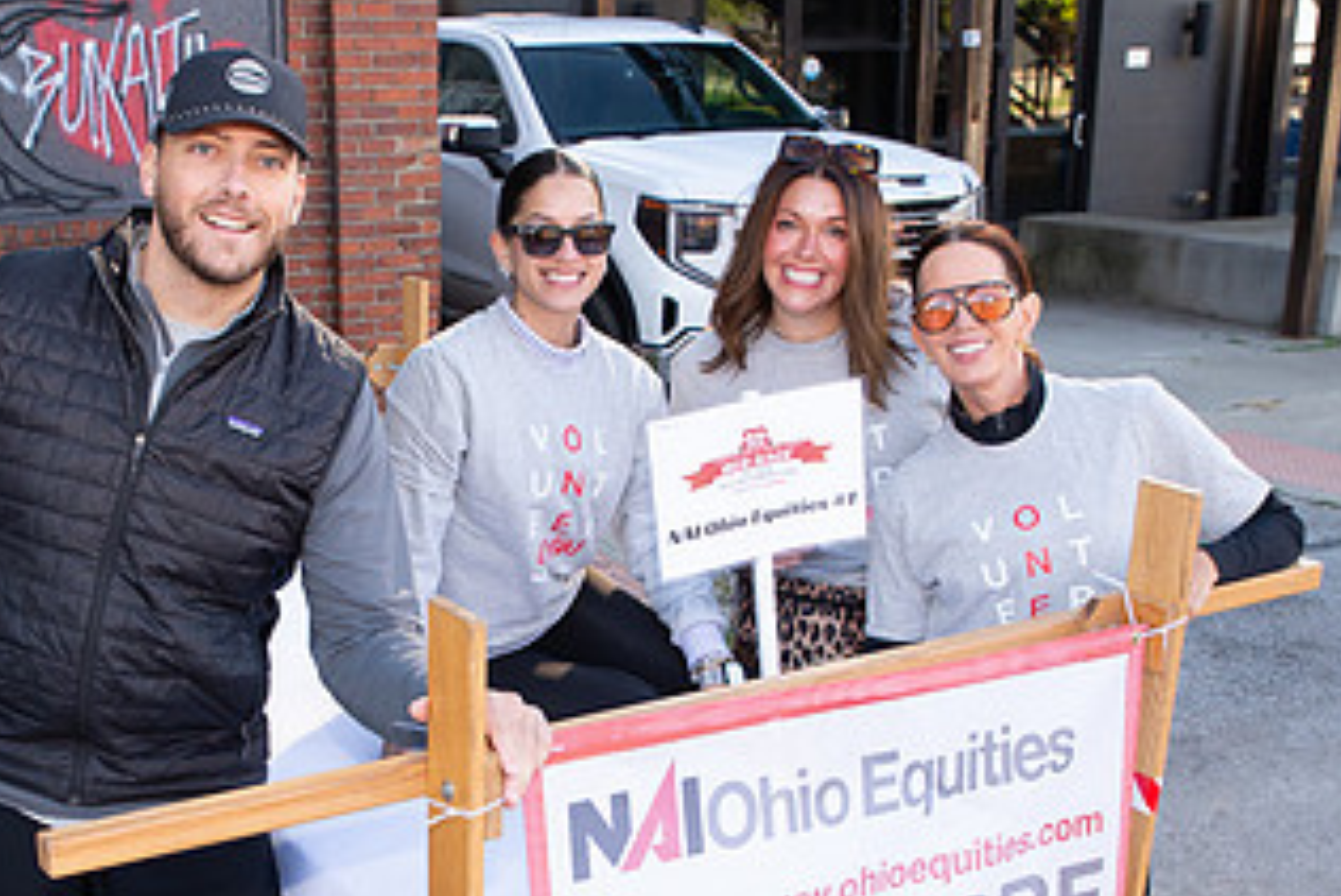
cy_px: 740
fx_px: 1863
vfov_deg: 26.4
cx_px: 435
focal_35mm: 50
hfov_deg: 39.1
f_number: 5.6
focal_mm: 24
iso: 640
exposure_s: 1/200
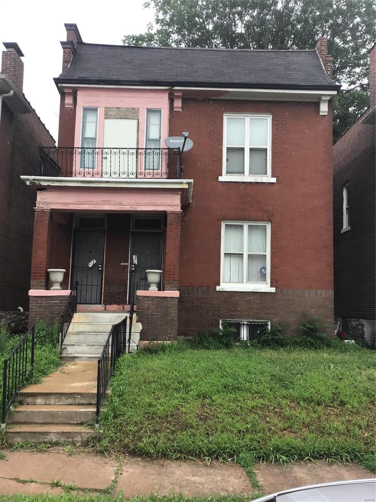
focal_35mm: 31
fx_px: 449
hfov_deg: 45.4
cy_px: 251
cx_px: 188
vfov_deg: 58.4
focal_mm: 3.3
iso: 25
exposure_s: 1/120
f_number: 2.4
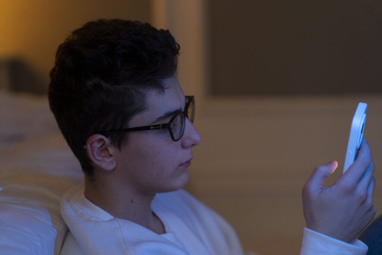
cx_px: 191
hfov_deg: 23.9
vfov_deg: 16.1
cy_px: 128
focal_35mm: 85
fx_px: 902
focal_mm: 85
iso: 640
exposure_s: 1/250
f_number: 2.2
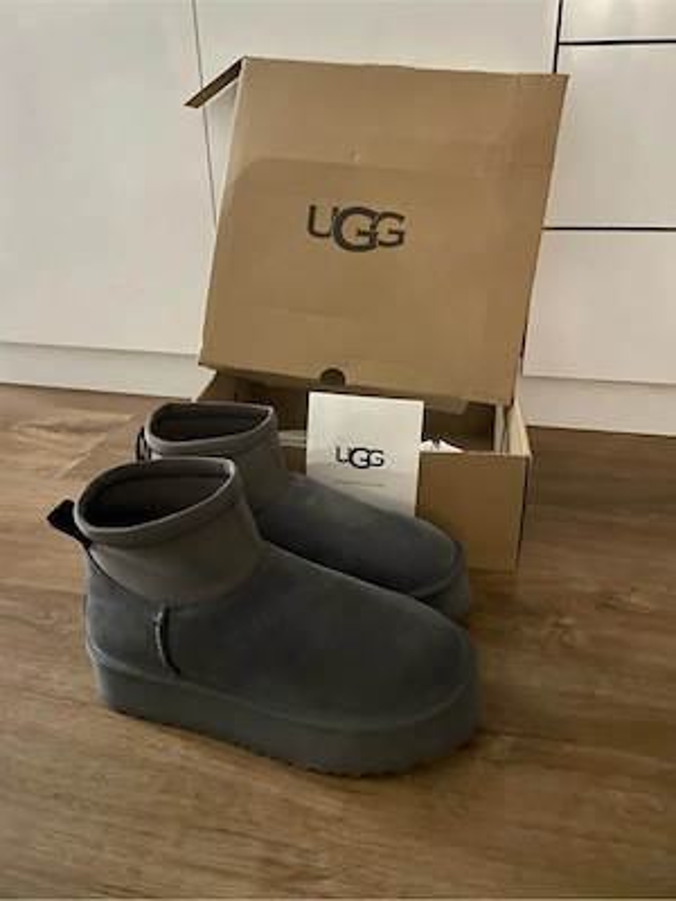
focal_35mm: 26
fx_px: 677
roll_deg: +2.5
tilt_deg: -27.3
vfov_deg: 67.3
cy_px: 450
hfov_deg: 53.1
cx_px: 338
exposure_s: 1/8
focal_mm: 4.2
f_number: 1.6
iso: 500
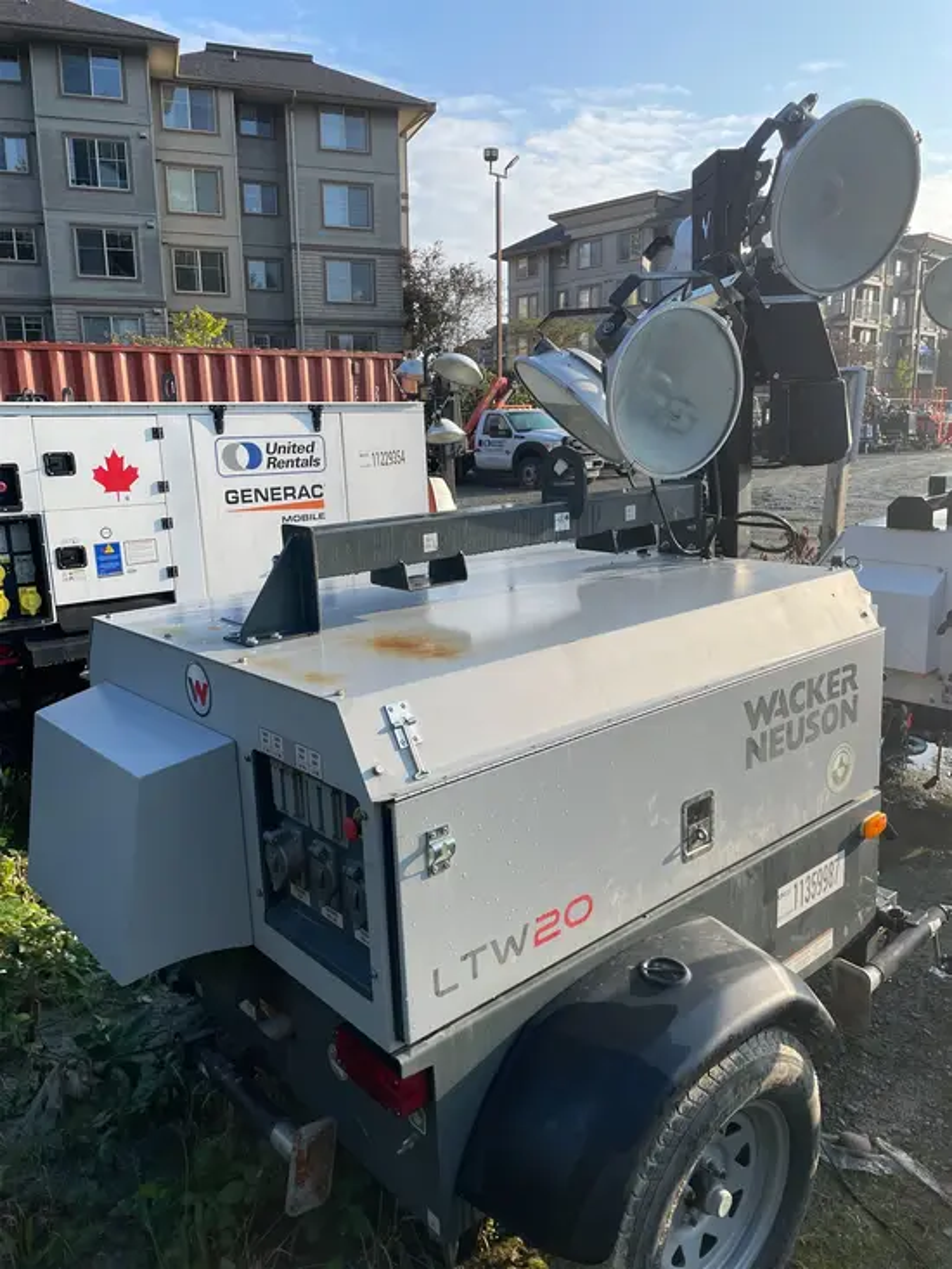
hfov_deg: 53.1
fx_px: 953
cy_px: 634
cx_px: 476
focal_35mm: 26
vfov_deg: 67.3
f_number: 1.6
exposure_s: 1/2212
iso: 50
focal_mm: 4.2
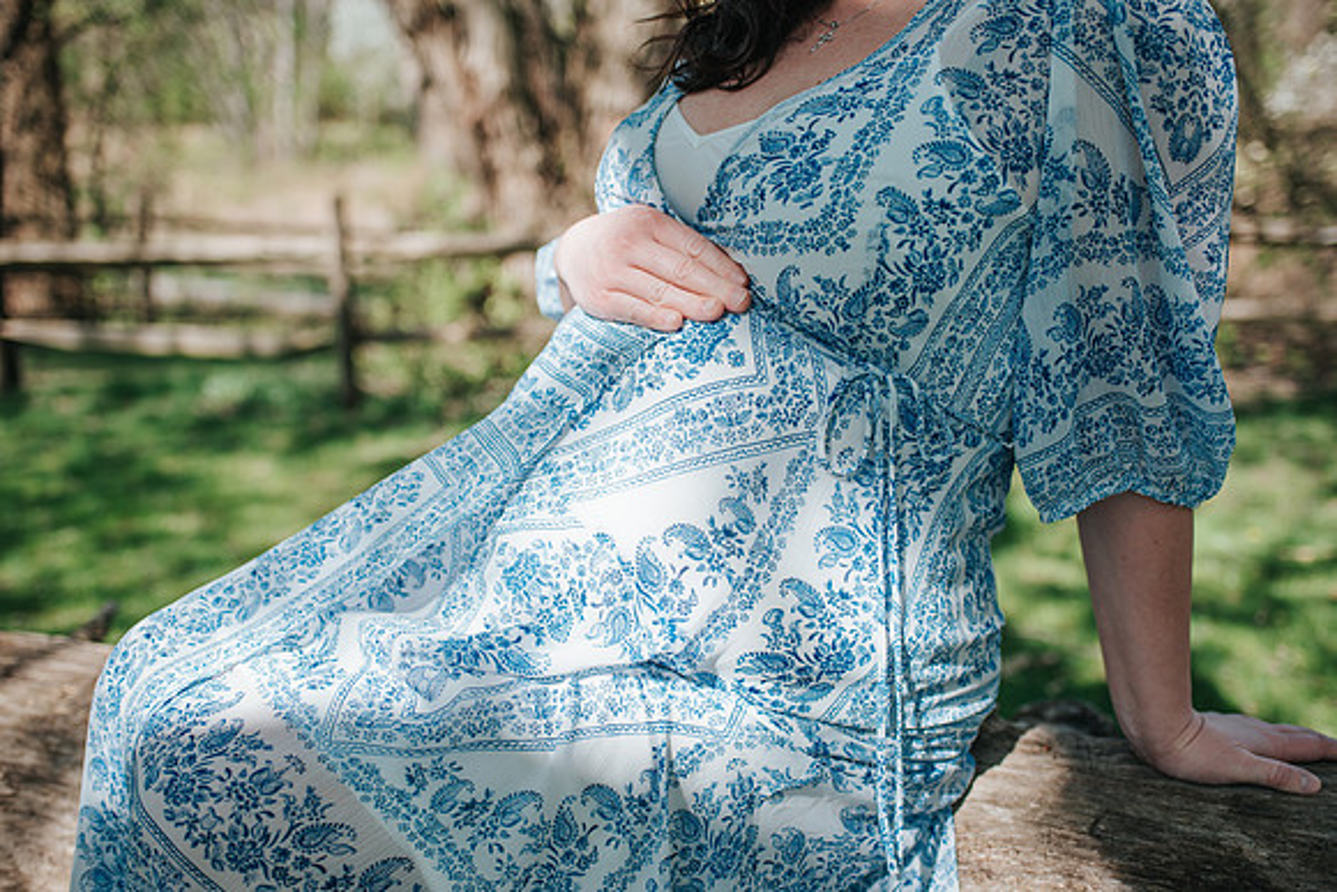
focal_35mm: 35
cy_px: 446
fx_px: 1300
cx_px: 668
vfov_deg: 37.9
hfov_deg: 54.4
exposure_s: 1/1000
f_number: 2.5
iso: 100
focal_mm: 35
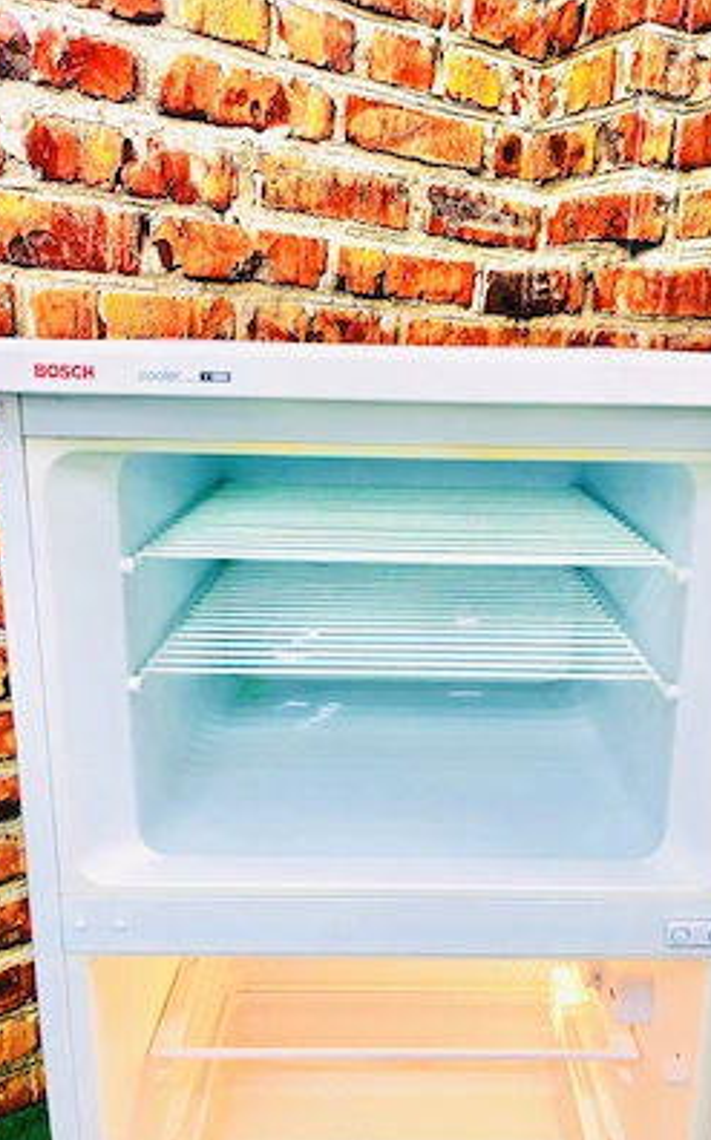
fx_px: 931
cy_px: 570
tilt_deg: -14.8
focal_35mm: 30
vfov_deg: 62.9
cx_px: 391
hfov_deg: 41.7
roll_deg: -1.7
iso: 40
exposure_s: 1/25
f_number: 1.8
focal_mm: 3.99
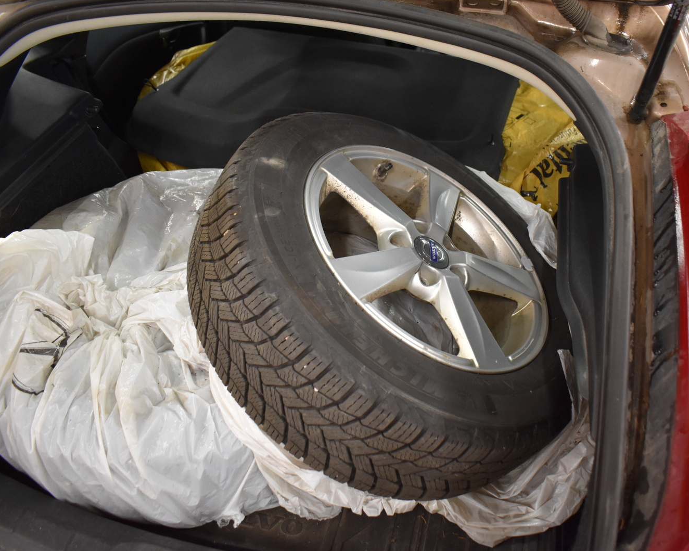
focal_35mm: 31
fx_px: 632
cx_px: 402
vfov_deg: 47.1
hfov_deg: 56.9
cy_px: 271
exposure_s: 1/60
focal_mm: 18
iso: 1400
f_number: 3.5
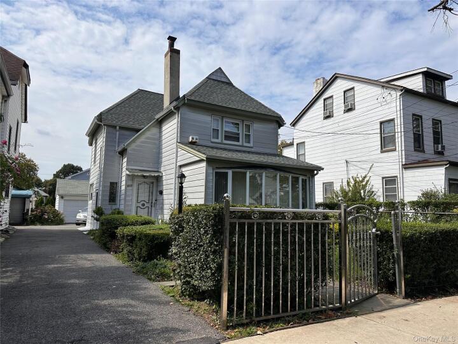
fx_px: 318
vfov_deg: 56.8
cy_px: 172
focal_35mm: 24
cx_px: 229
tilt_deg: +7.5
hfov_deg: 71.6
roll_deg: -1.0
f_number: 1.78
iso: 80
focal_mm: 6.86
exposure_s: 1/6623
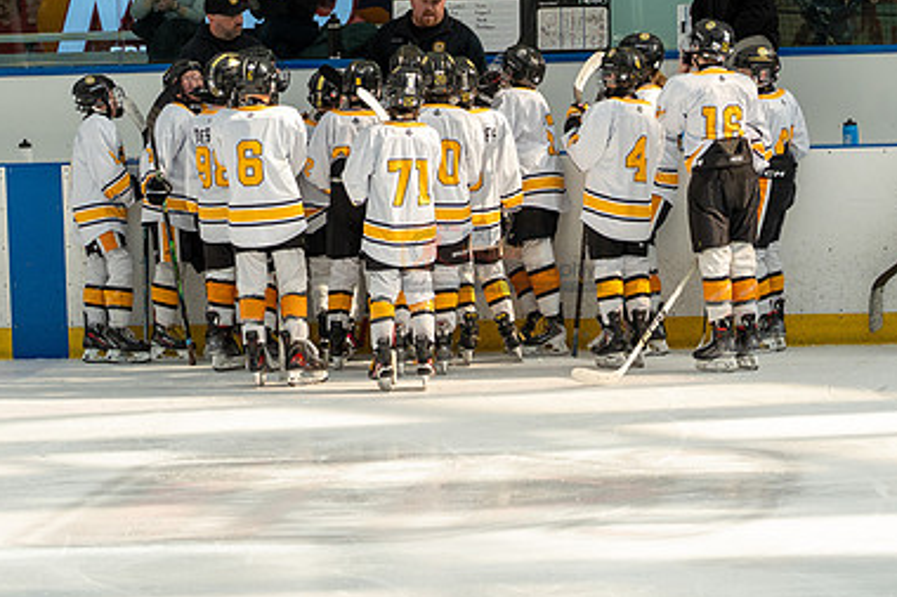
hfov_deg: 10.4
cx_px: 503
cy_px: 256
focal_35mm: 197
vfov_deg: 7.0
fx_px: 4906
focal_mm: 86
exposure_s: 1/1600
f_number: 3.5
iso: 800
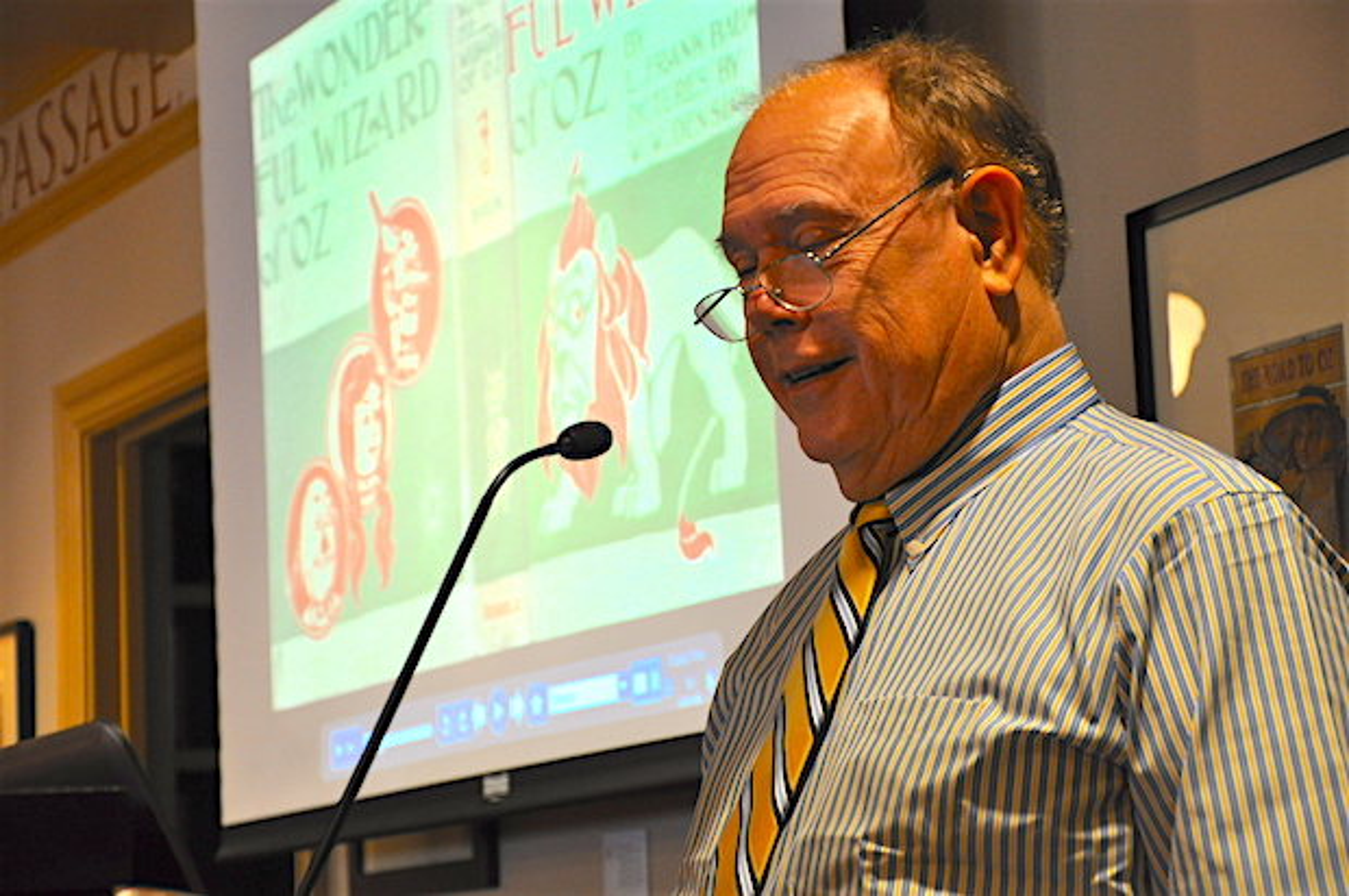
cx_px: 674
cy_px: 448
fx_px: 3930
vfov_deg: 13.0
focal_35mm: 105
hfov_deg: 19.5
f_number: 5.3
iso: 800
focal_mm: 70
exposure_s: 1/60
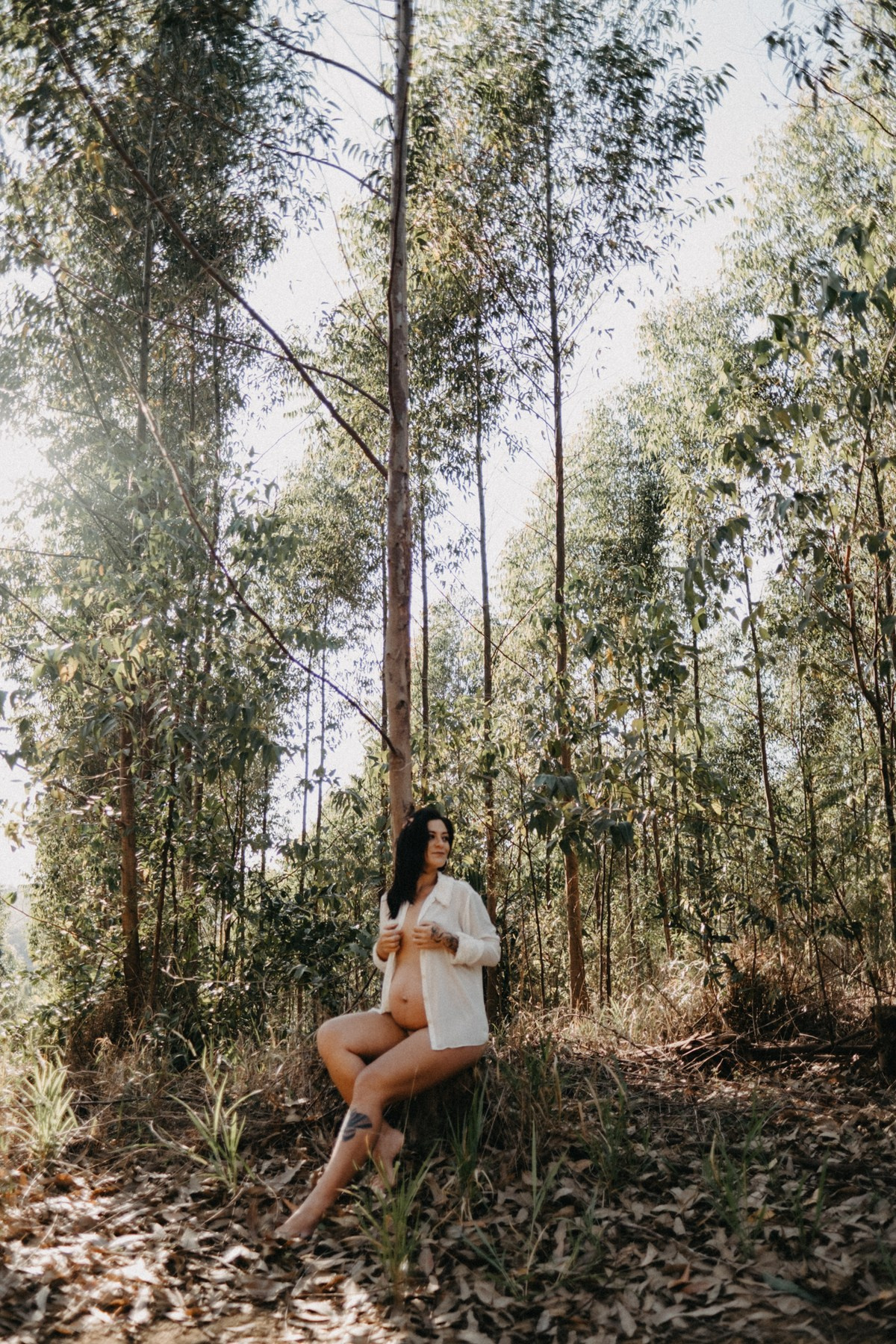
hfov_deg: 53.1
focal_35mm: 24
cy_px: 672
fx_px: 896
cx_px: 448
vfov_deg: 73.7
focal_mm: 16
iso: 80
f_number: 1.6
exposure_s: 1/500
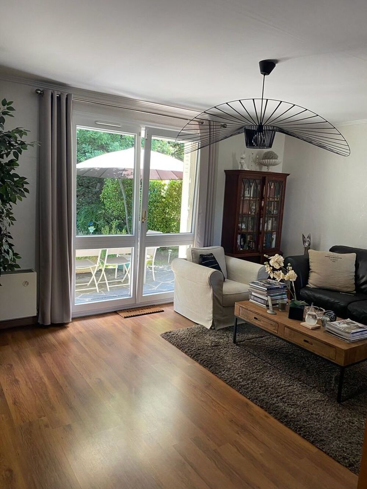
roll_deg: -2.6
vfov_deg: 67.3
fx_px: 367
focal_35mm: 26
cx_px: 184
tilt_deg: -8.2
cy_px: 244
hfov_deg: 53.1
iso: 125
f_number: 1.8
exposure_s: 1/82
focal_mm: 4.25
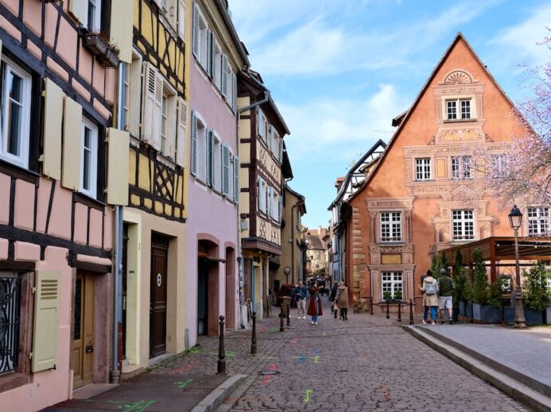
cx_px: 287
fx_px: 636
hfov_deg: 46.8
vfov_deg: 35.9
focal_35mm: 40
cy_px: 206
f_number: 5.6
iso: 320
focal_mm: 24.2
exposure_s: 1/420
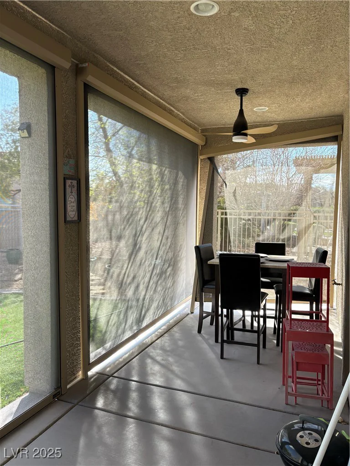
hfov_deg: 53.1
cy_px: 233
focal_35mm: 26
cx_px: 175
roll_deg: -0.7
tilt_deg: -4.0
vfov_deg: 67.3
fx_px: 351
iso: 100
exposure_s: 1/121
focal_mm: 5.96
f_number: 1.6
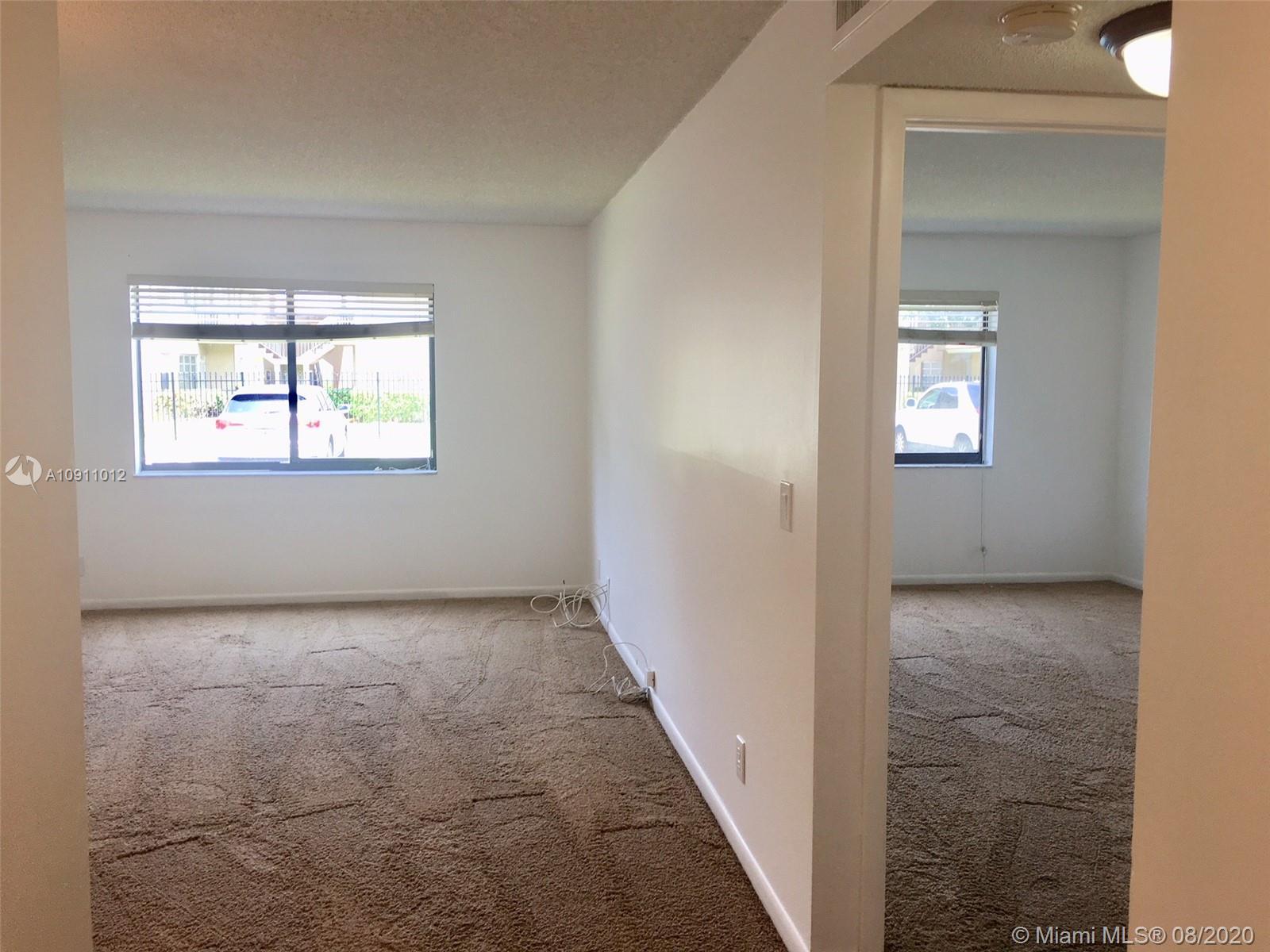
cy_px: 476
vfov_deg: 48.2
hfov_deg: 61.7
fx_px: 1064
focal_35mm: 29
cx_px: 635
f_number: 2.2
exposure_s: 1/60
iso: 25
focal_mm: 4.15
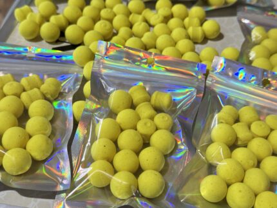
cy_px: 104
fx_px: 384
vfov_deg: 30.3
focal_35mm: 48
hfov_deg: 39.6
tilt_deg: -46.1
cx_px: 138
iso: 250
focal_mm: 6.76
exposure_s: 1/50
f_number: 1.78
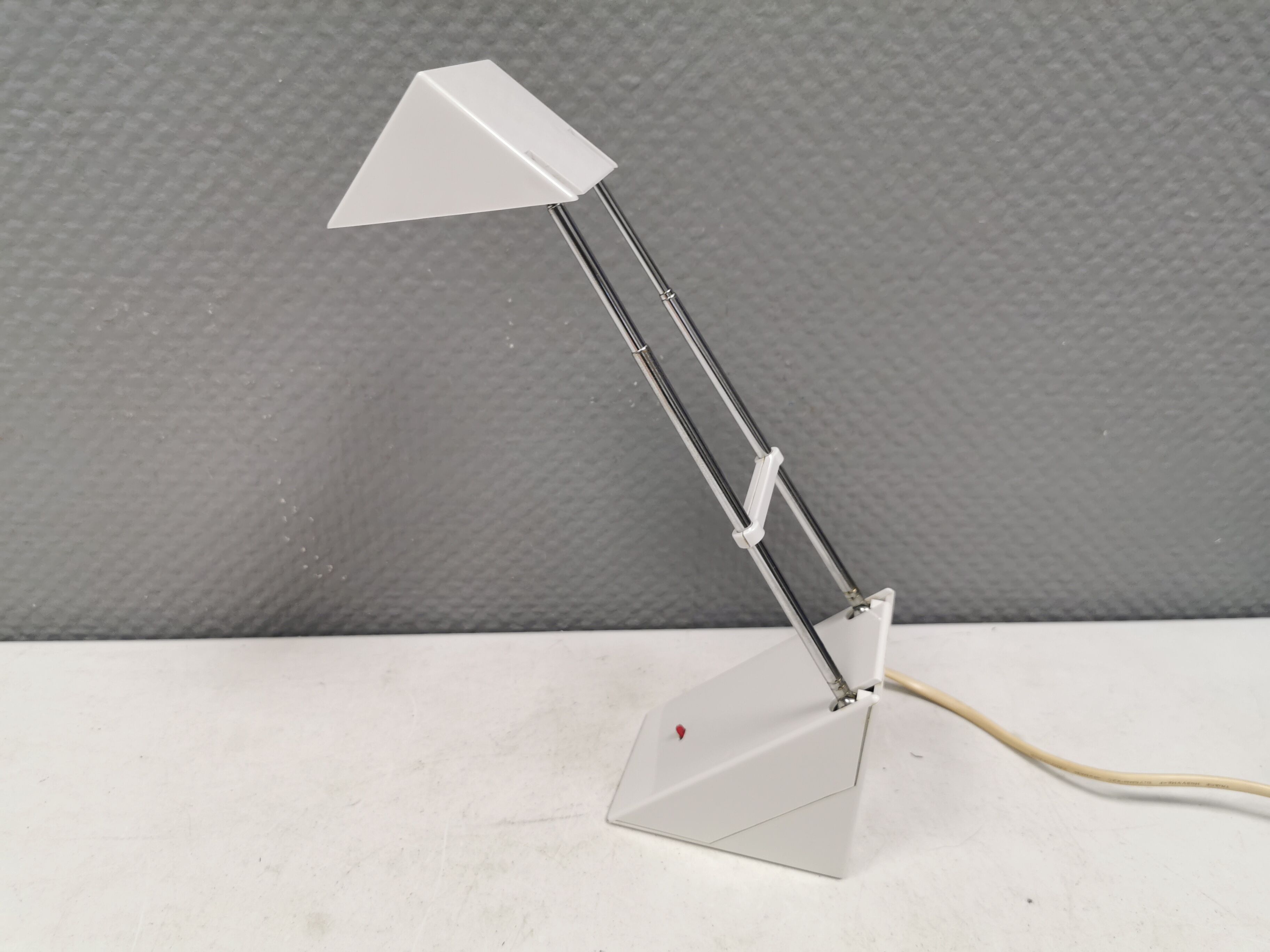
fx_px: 991
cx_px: 635
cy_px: 476
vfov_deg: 51.4
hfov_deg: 65.3
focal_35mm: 27
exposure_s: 1/100
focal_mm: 5.56
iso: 100
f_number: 1.6
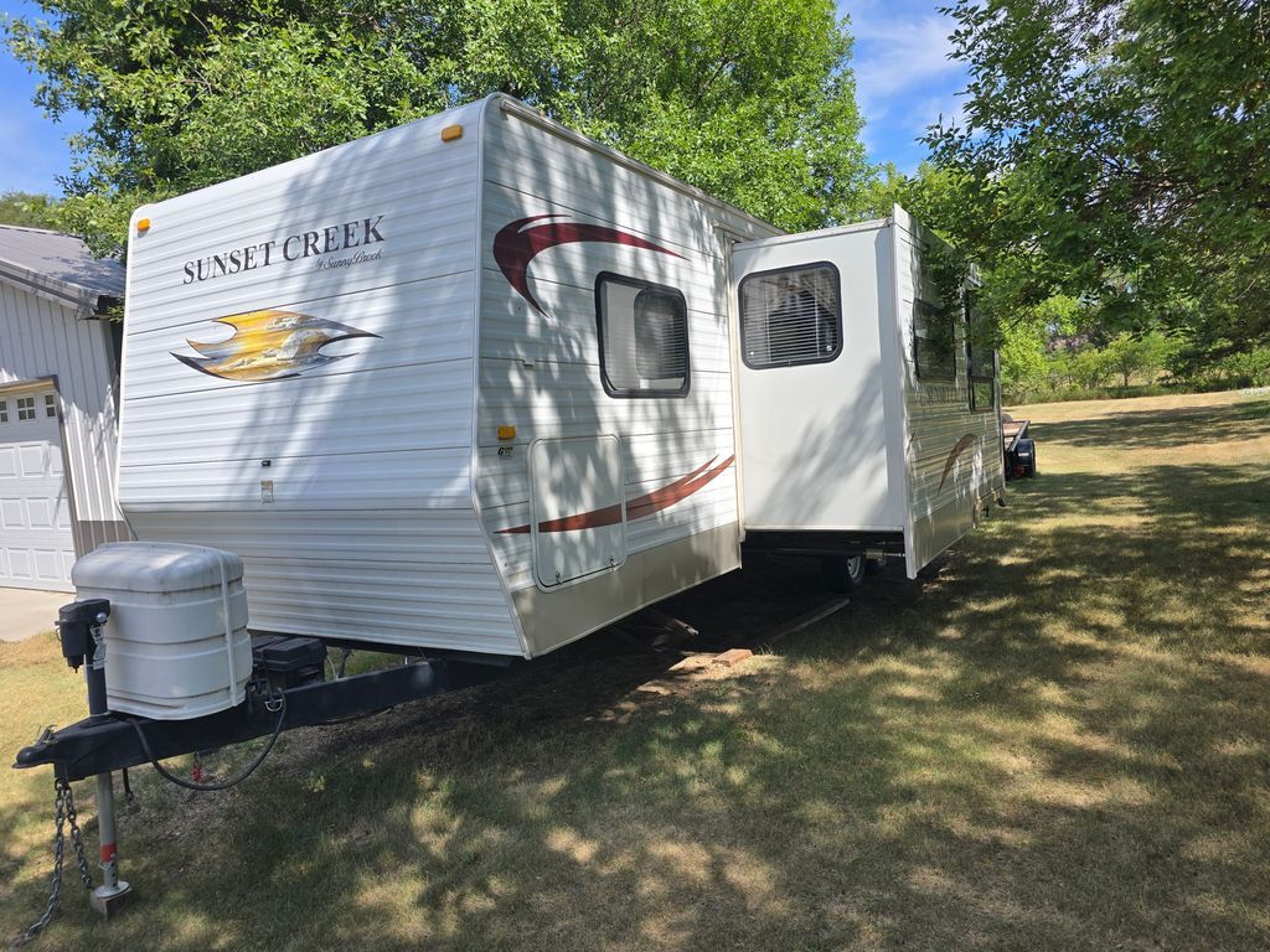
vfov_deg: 58.9
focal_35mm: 23
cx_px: 635
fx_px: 844
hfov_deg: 73.9
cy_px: 476
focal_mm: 6.3
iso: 12
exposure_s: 1/619
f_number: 1.7
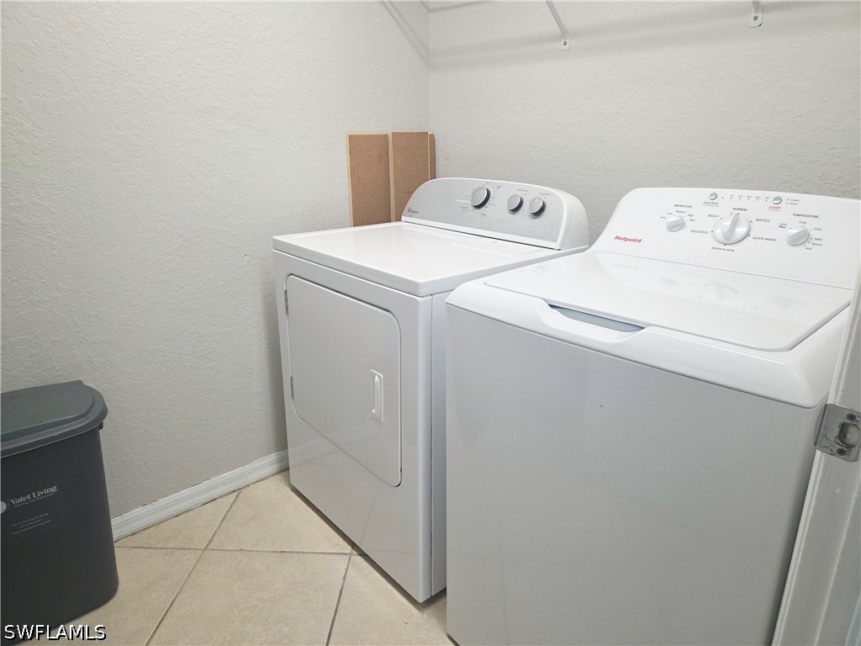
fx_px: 572
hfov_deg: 73.9
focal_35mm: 23
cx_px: 430
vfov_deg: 58.9
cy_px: 323
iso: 125
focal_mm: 5.4
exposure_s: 1/120
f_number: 1.8
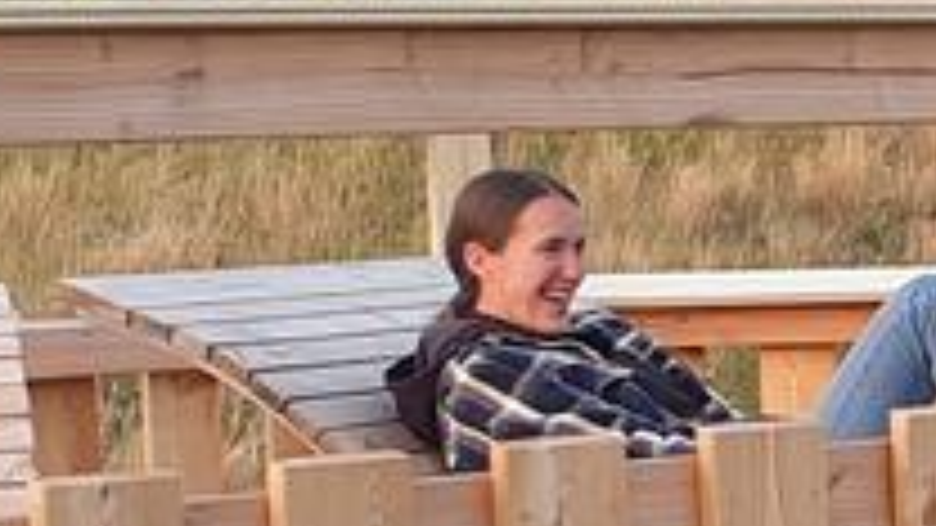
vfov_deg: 8.8
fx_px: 3375
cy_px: 629
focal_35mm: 136
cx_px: 1462
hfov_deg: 14.6
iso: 50
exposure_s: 1/223
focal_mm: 4.3
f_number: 2.4
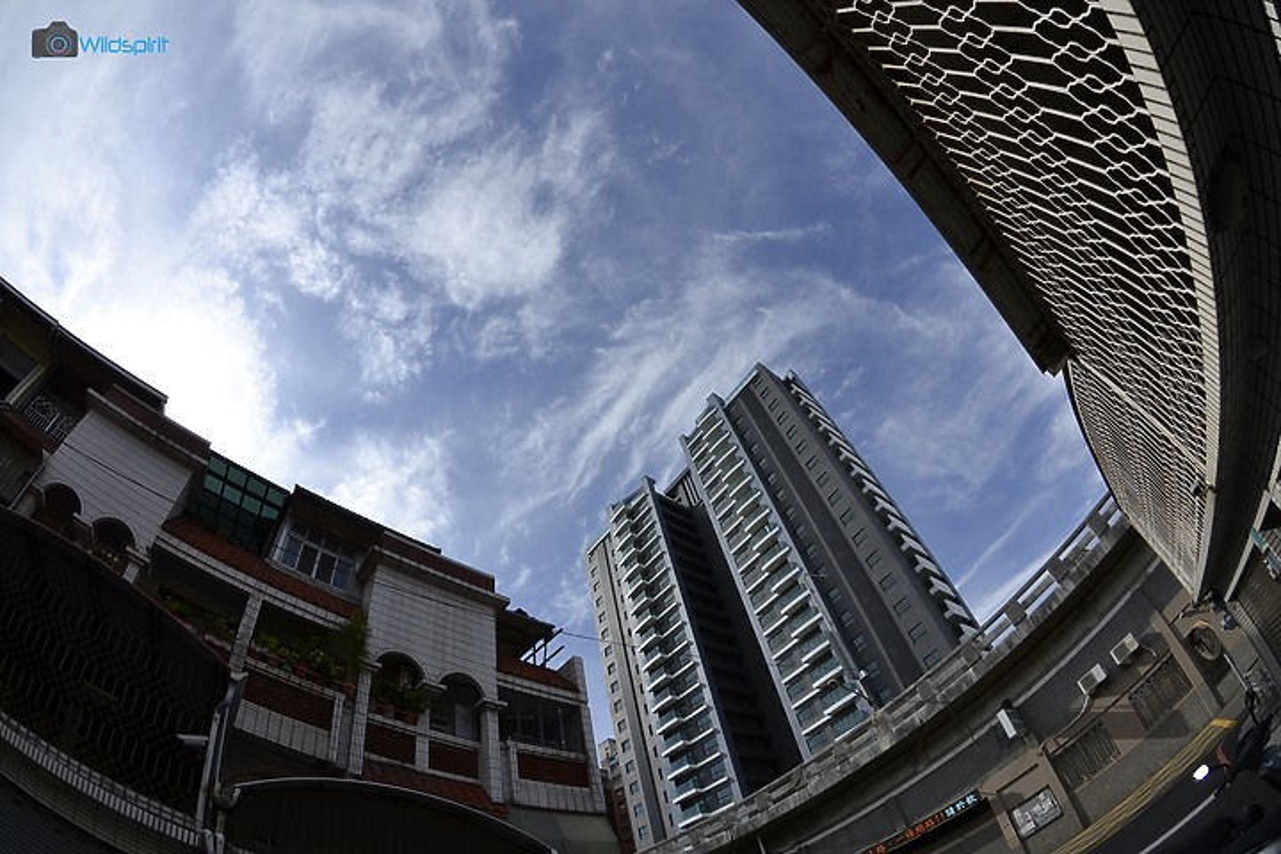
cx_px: 640
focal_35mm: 15
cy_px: 427
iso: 200
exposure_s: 1/400
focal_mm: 10
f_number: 11
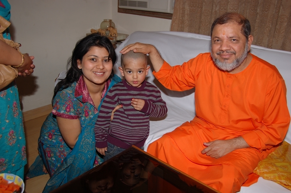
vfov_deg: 43.5
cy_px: 96
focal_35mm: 30
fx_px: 242
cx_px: 146
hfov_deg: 62.0
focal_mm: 20
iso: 200
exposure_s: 1/125
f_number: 5.6
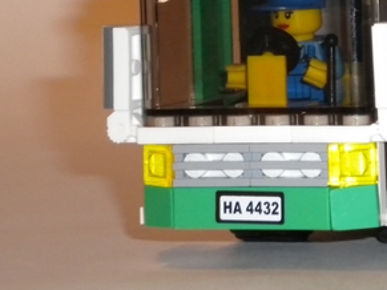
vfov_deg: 6.4
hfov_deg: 8.5
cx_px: 344
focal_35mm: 231
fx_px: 2581
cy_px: -1
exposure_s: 1/60
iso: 400
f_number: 5.9
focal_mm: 18.9
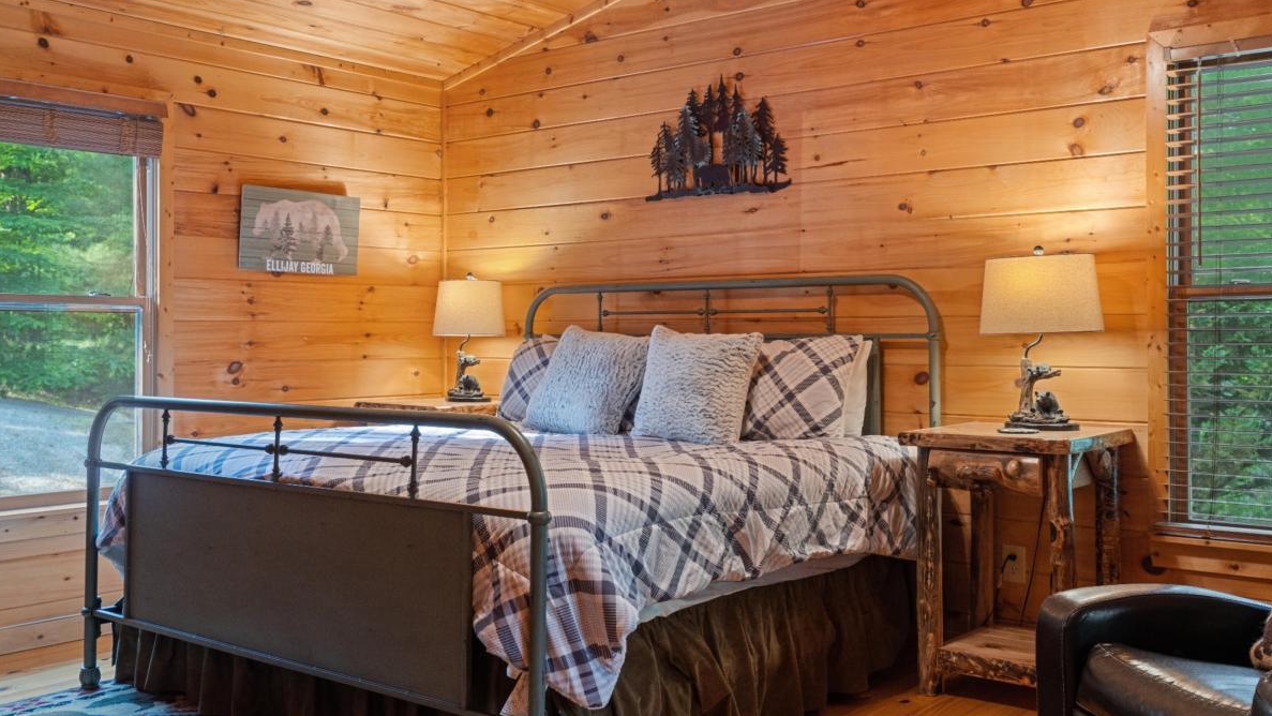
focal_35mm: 36
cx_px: 633
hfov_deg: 55.3
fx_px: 1214
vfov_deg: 32.8
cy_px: 332
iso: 640
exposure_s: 1/2
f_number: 8
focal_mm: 34
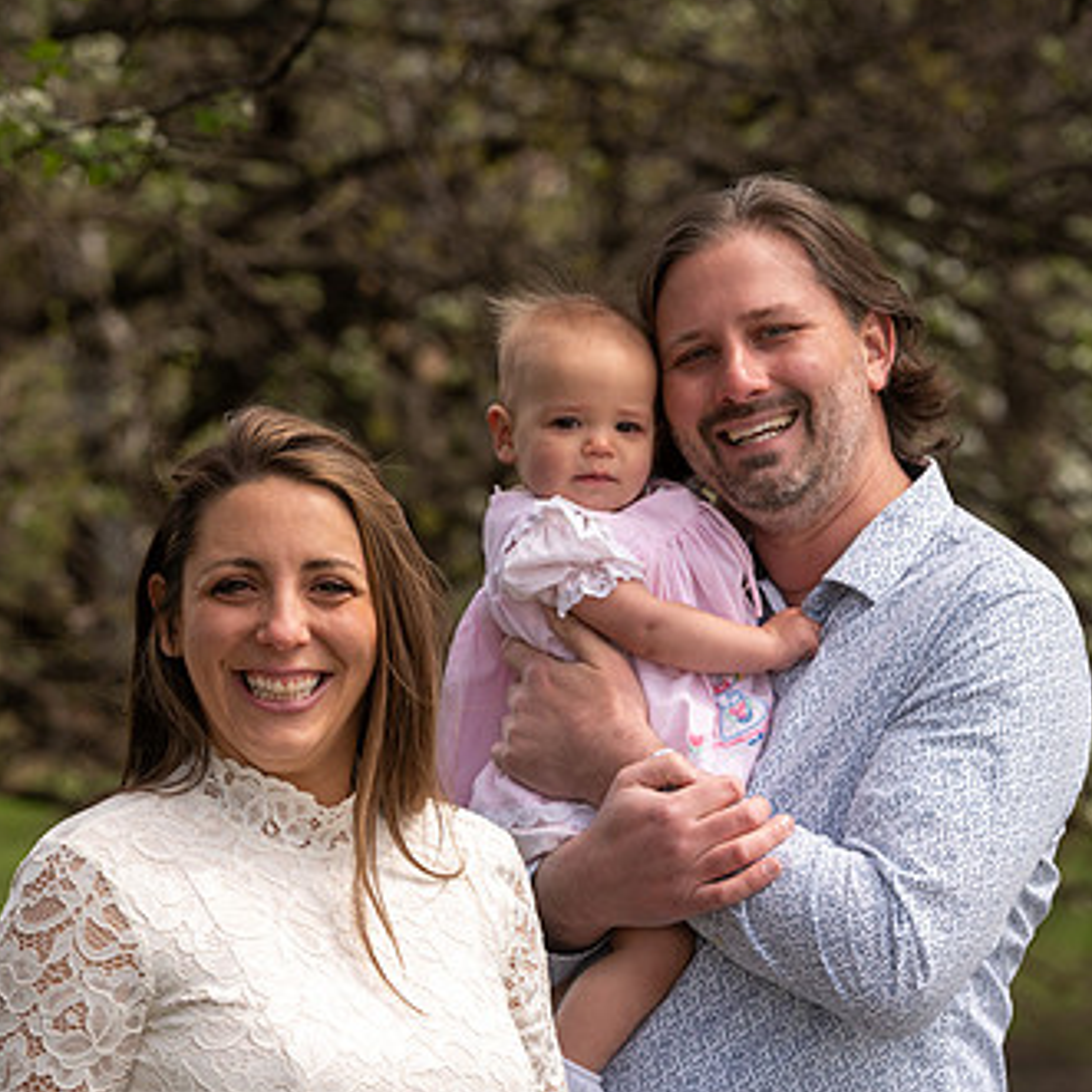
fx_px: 8958
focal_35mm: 251
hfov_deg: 7.0
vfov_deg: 7.0
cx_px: 648
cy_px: 577
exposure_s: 1/320
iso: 320
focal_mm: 160
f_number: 6.3
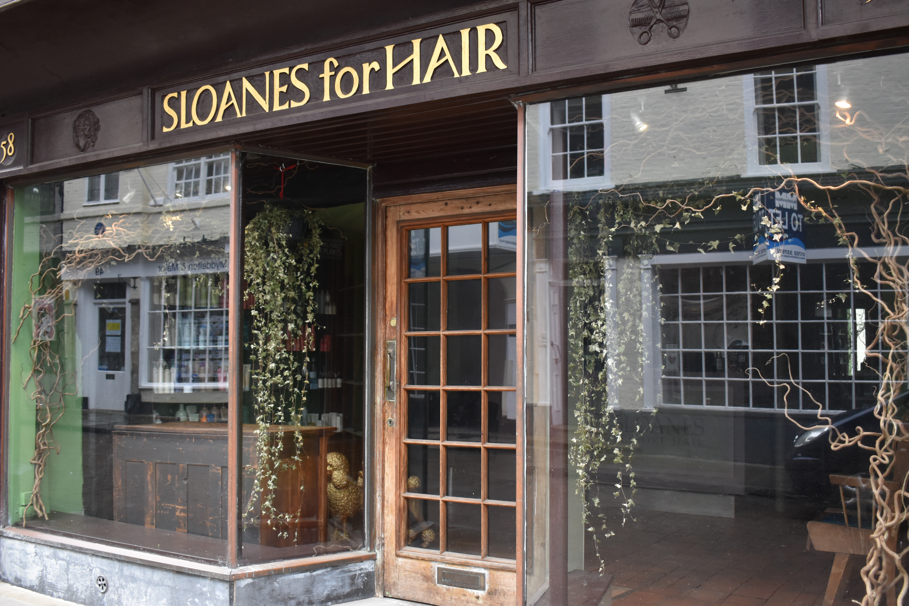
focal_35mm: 38
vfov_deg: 35.5
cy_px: 303
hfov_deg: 51.3
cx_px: 454
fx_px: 947
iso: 800
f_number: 4
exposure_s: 1/250
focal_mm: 25
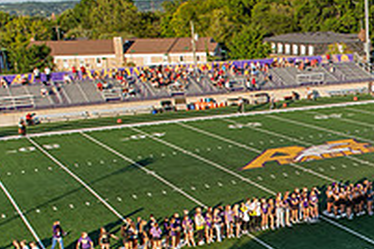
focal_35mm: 78
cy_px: 222
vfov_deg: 17.3
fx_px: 810
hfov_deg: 23.9
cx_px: 439
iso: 320
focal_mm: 27
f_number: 4.5
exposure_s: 1/640
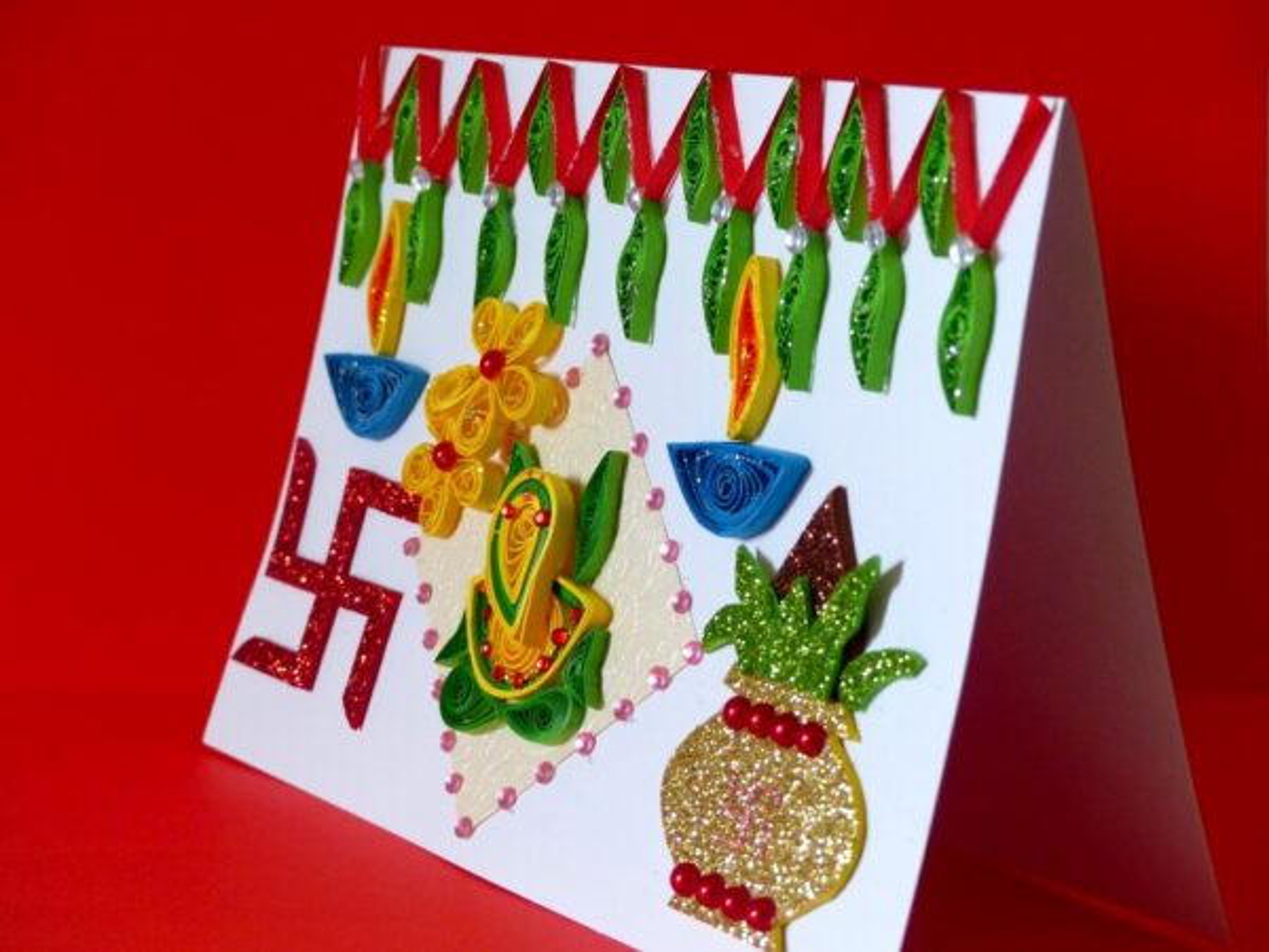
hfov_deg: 24.1
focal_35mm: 81
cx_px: 634
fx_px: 2969
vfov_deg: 18.2
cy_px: 476
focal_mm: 14.5
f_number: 2.8
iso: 200
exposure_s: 1/60
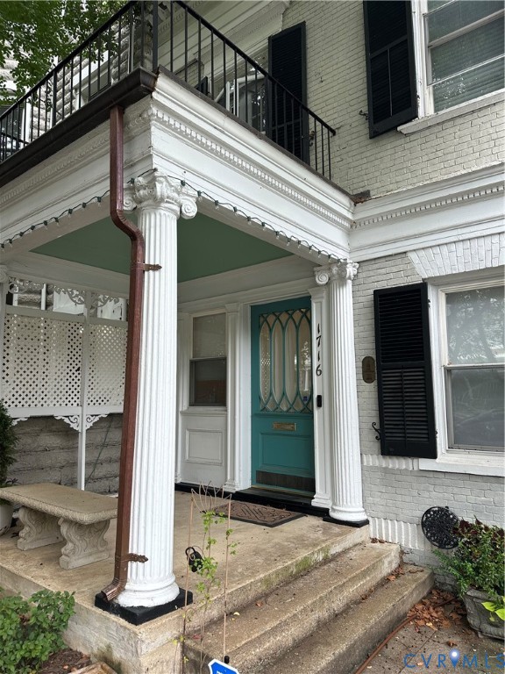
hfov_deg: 56.8
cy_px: 337
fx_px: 467
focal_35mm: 24
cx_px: 252
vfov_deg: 71.6
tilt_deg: +7.1
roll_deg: -0.8
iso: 80
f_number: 1.78
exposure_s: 1/121
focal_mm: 6.86
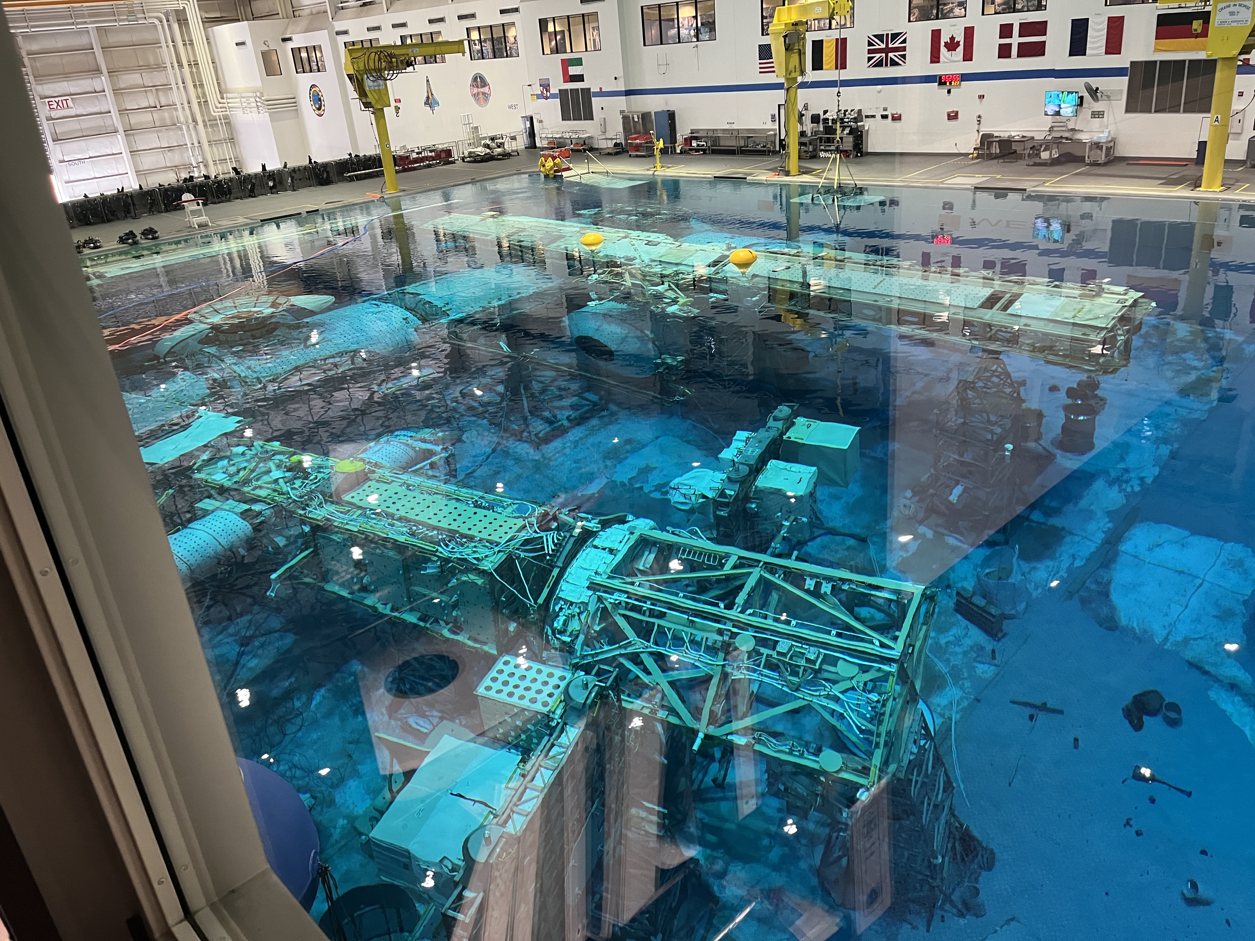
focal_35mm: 26
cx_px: 628
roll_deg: +5.4
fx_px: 943
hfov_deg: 67.3
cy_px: 470
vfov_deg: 53.1
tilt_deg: -24.5
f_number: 1.6
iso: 250
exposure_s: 1/60
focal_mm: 5.1
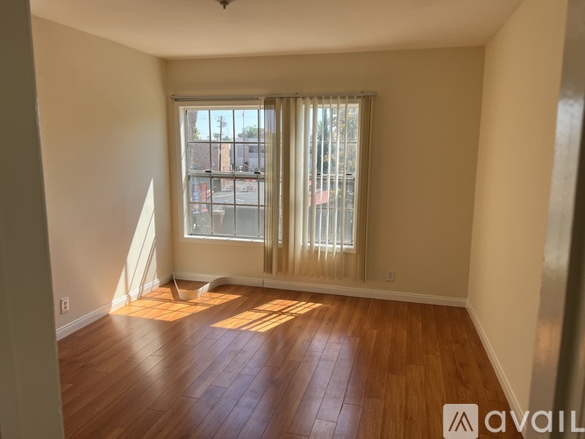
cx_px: 292
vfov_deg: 53.0
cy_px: 220
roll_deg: -0.2
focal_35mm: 26
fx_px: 439
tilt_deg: -7.8
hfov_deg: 67.3
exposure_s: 1/887
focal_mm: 5.7
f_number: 1.5
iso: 50
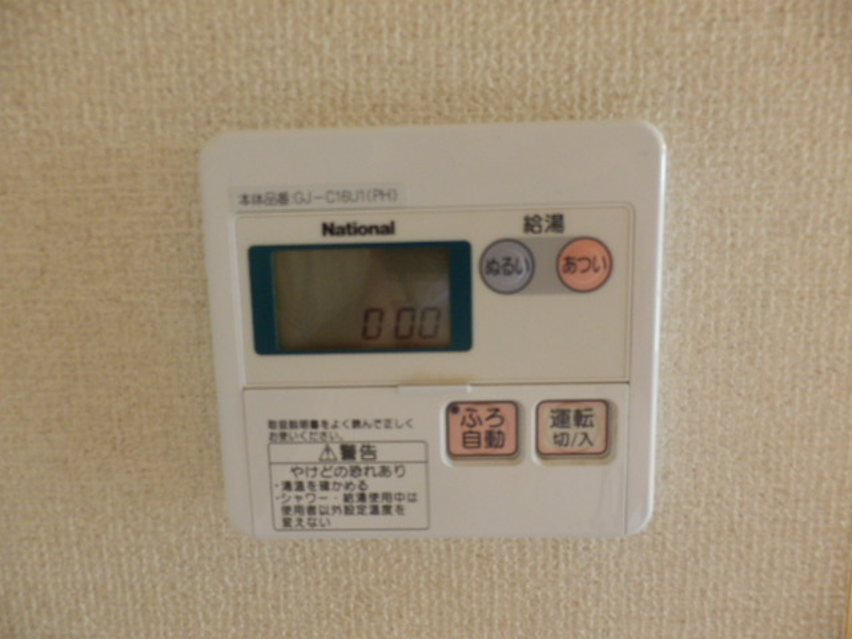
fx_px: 591
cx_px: 426
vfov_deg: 56.8
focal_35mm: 24
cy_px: 320
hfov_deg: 71.6
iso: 500
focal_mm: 4.2
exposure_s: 1/30
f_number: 3
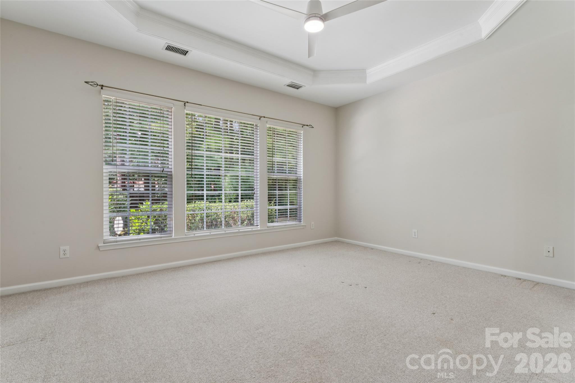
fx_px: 268
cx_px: 288
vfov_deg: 71.1
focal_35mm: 17
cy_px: 192
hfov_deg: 94.0
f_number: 13
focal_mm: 16.8
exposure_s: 1/4
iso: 100
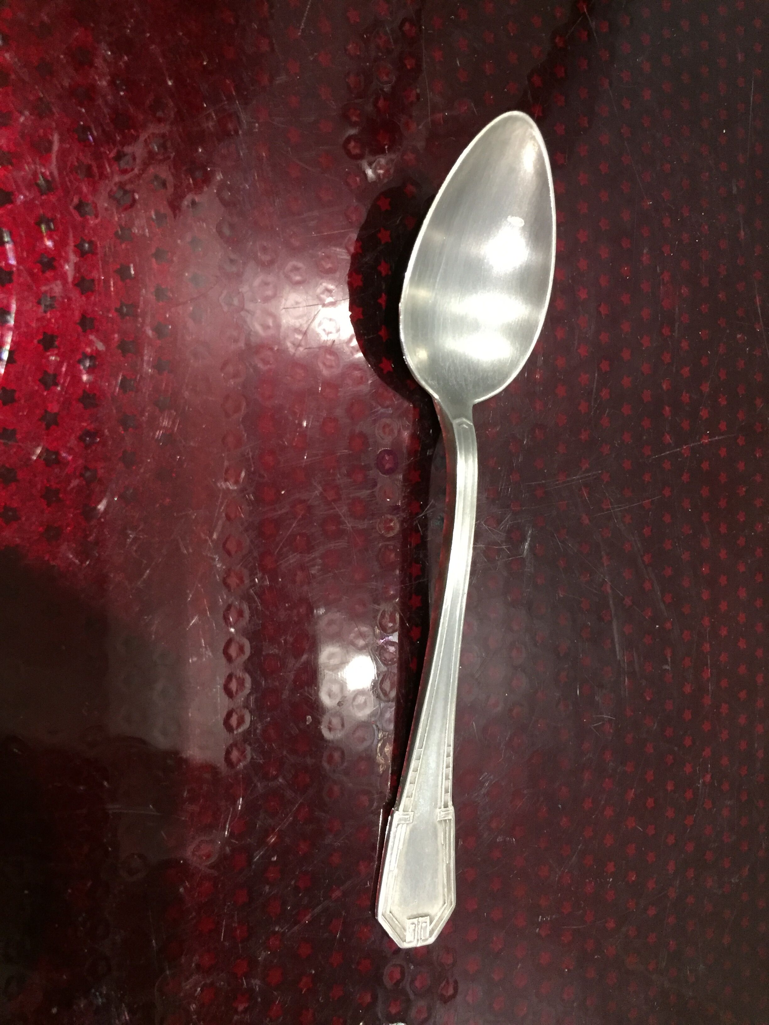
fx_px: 859
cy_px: 512
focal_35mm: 29
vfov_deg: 61.7
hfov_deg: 48.2
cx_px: 384
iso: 250
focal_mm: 4.15
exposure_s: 1/25
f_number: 2.2
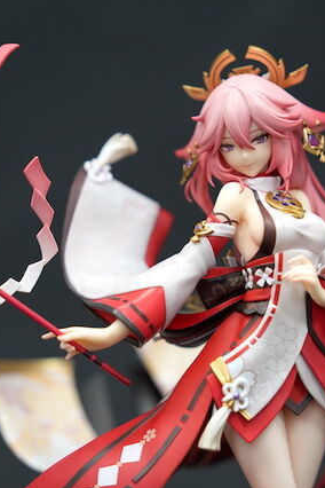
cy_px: 244
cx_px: 187
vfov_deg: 19.3
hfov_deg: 12.9
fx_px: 1435
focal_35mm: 106
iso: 200
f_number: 2.8
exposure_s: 1/50
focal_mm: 70
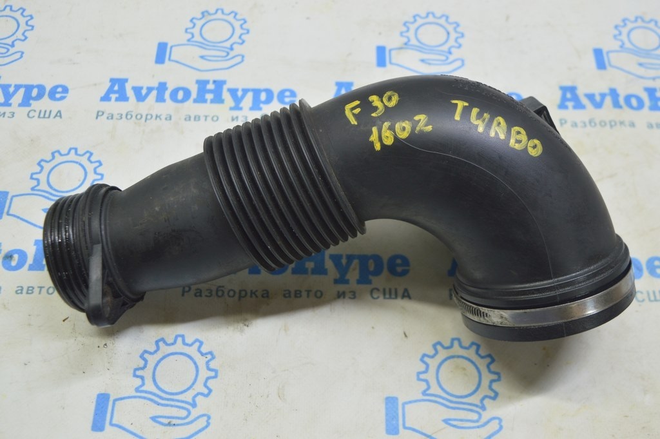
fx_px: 797
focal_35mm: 44
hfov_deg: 45.0
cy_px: 220
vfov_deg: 30.8
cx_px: 330
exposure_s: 1/20
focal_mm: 29
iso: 400
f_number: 5.6
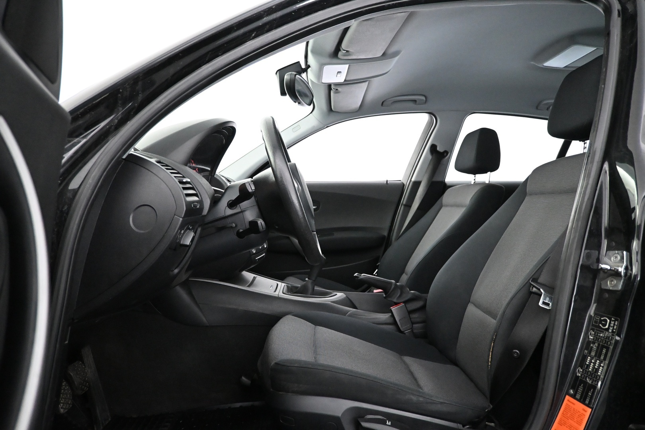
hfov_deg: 73.7
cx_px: 322
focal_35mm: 24
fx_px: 430
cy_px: 215
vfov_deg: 53.1
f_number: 3.5
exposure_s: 1/60
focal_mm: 16
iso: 5600
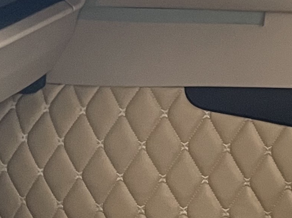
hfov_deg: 14.2
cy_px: -162
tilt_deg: -7.0
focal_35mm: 135
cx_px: 341
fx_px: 1138
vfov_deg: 10.4
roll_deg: -0.1
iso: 400
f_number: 1.6
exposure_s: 1/60
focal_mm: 4.2
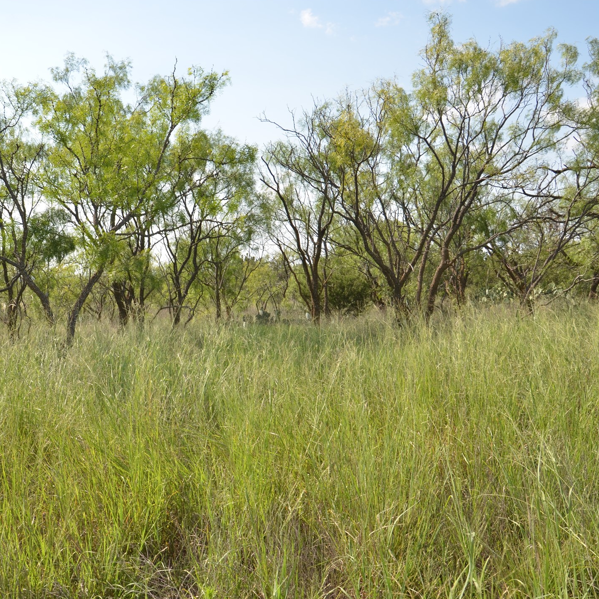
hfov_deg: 46.7
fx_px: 685
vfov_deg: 47.2
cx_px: 214
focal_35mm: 35
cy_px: 297
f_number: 8
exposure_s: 1/250
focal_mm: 18
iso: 125
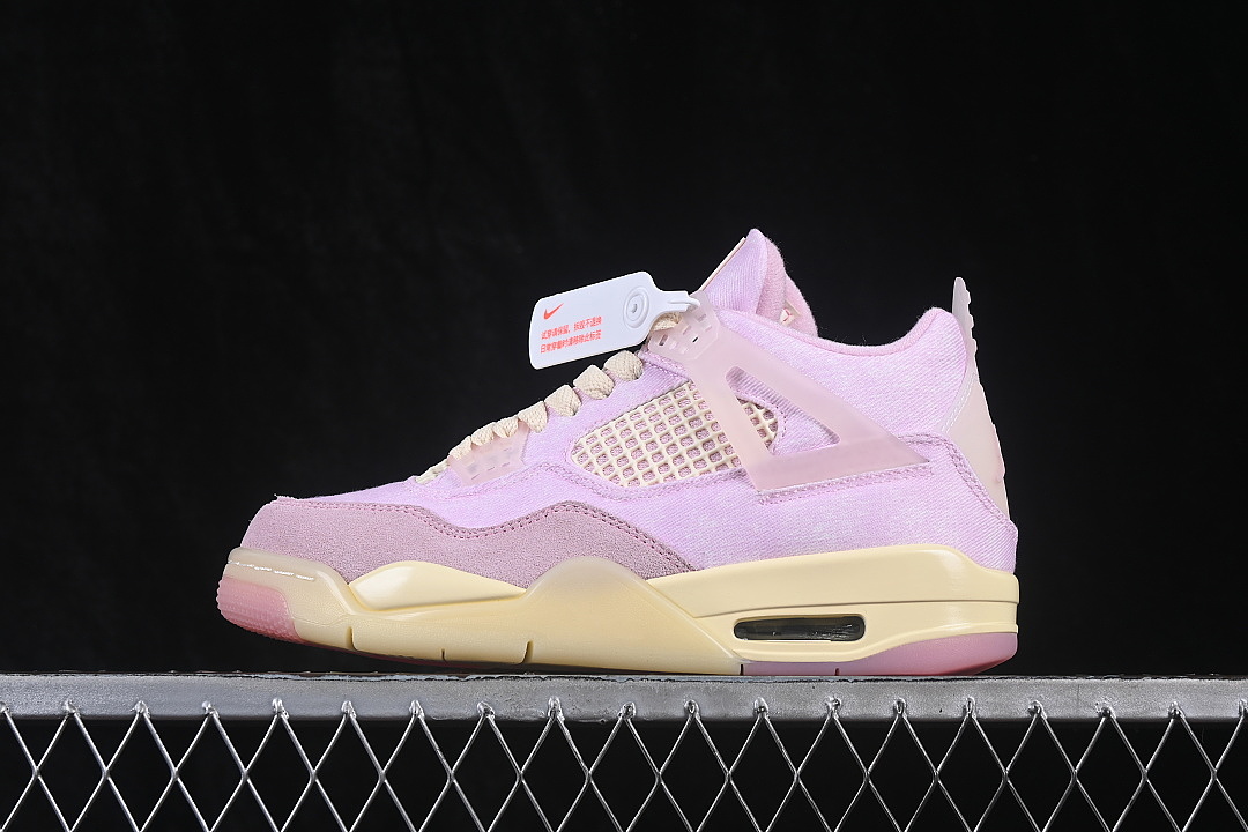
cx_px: 624
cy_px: 416
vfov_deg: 18.2
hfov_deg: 27.0
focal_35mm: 75
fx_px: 2600
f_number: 8
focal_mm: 50
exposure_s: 1/80
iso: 160
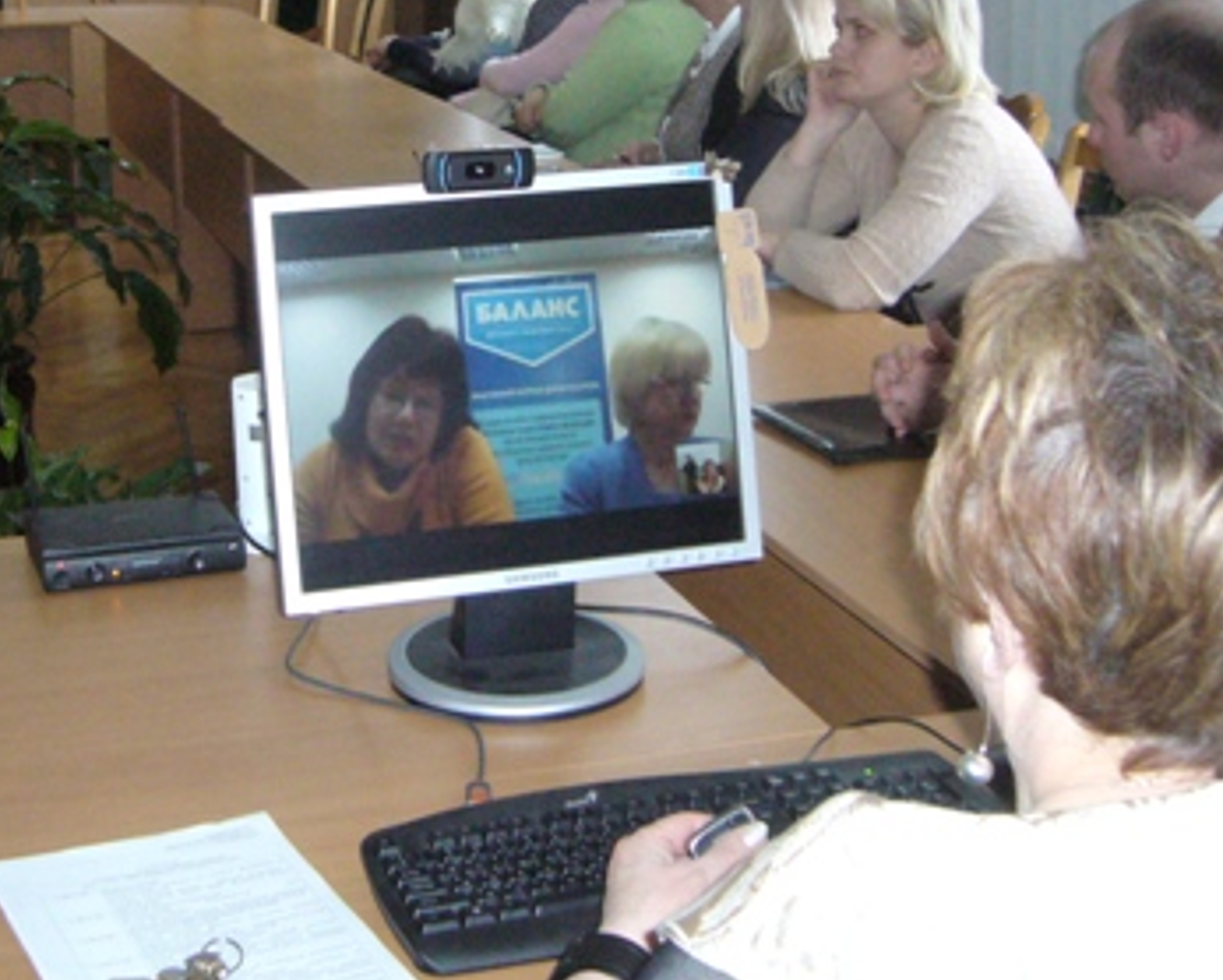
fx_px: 2209
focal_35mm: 61
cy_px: 249
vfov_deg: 24.7
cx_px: 367
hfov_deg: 30.6
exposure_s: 1/30
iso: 400
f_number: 2.8
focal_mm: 5.8
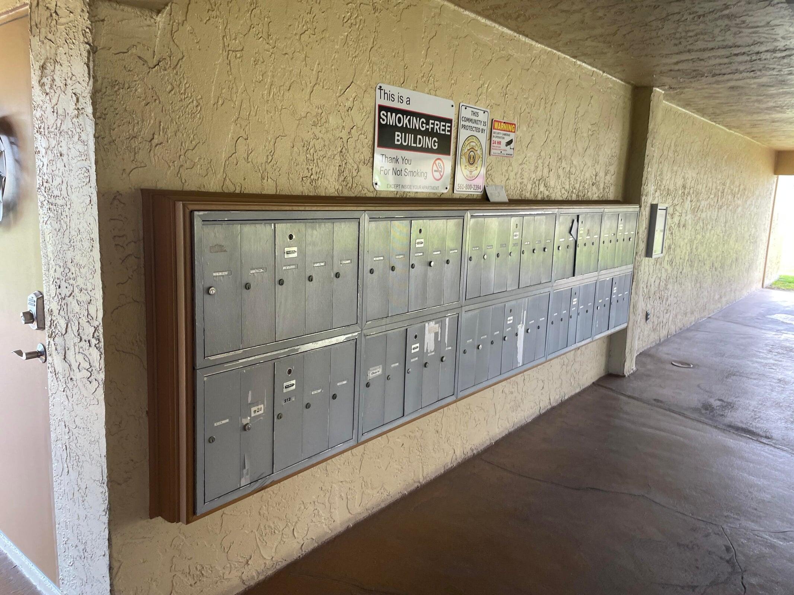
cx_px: 397
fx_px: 596
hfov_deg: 67.3
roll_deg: -3.1
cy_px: 298
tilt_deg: -7.3
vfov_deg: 53.1
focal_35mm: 26
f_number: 1.6
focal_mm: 4.2
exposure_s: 1/121
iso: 80
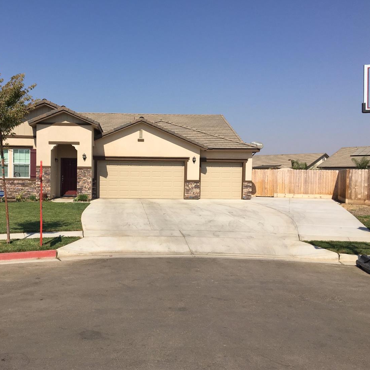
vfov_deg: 47.2
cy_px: 188
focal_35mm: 35
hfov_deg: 46.8
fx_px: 423
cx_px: 136
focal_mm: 4.15
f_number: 2.2
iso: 25
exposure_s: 1/3205
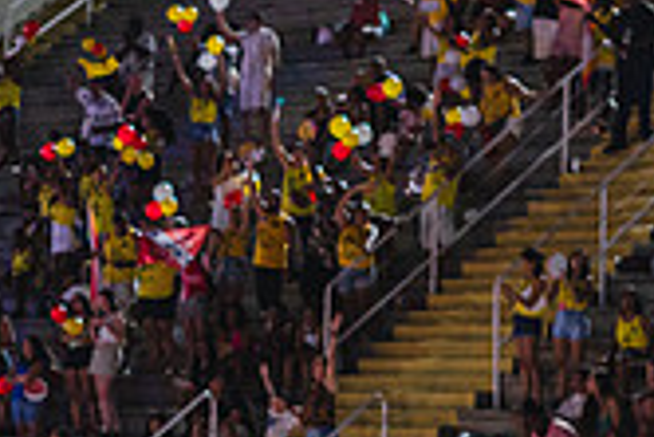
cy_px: 411
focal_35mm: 175
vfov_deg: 7.8
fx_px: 3182
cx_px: -158
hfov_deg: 11.5
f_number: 2.8
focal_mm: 50
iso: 1000
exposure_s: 1/320
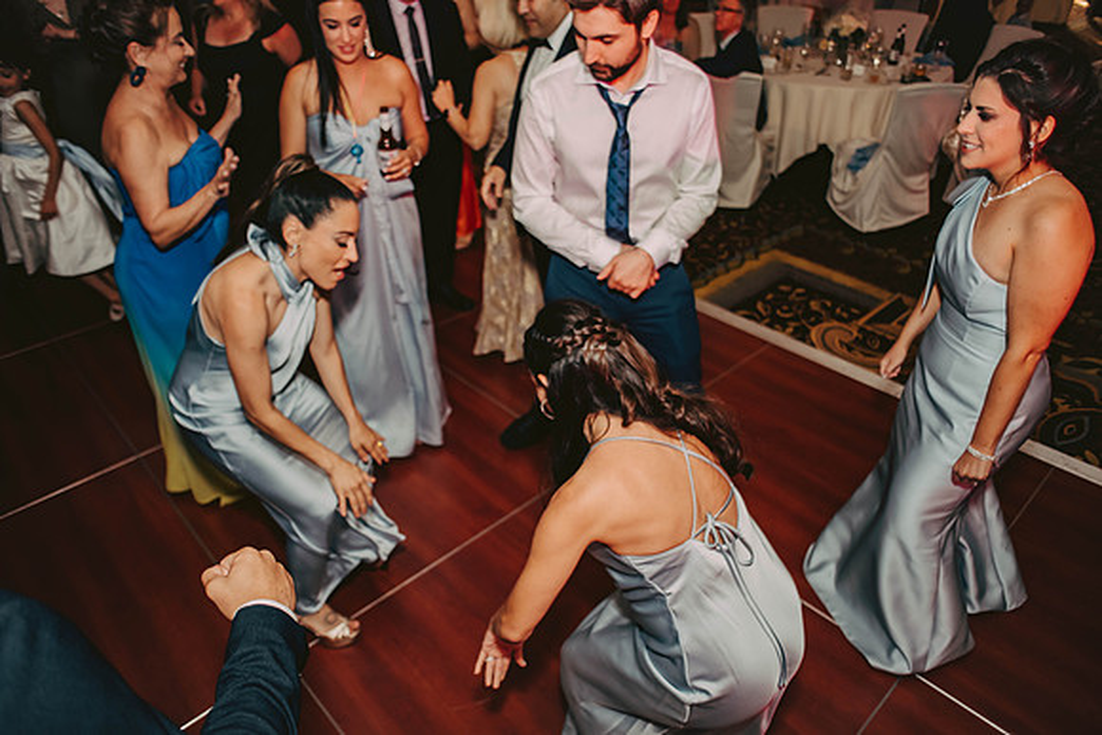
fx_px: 735
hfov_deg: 73.7
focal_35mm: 24
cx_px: 551
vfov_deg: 53.2
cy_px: 368
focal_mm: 24
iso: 800
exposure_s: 1/100
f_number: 2.8
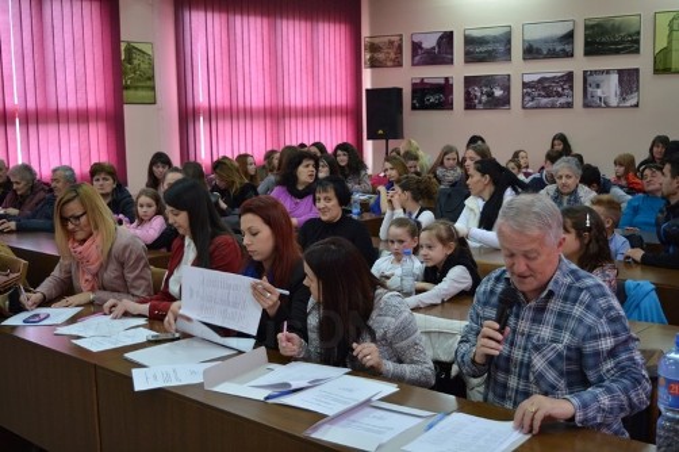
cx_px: 340
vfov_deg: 29.8
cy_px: 226
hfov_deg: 43.6
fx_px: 848
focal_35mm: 45
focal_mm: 30
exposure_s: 1/60
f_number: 4.2
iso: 640
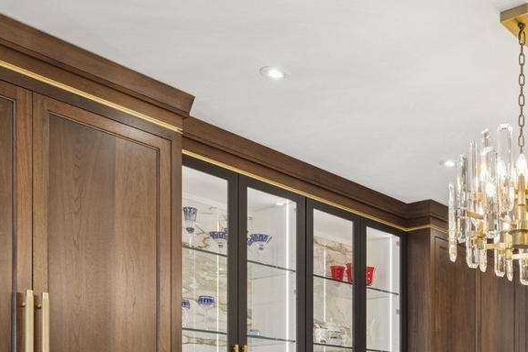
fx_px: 660
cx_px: 543
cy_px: 422
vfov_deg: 26.6
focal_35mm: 45
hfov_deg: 38.2
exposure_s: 1/50
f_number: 8
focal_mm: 16
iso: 320
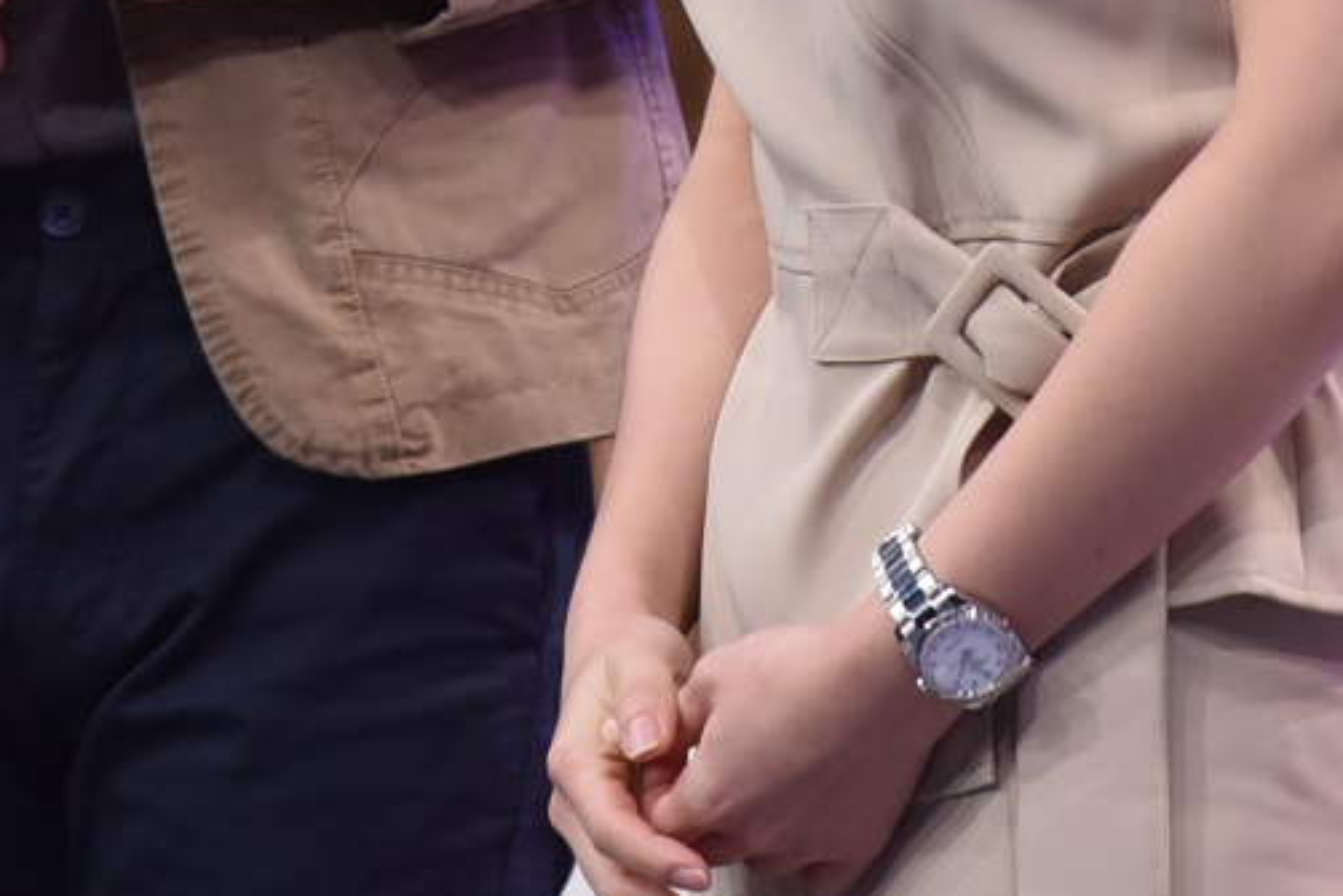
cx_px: 548
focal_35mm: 481
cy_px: -607
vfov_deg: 2.9
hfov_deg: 4.3
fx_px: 17948
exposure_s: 1/200
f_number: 4.5
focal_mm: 120
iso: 1000
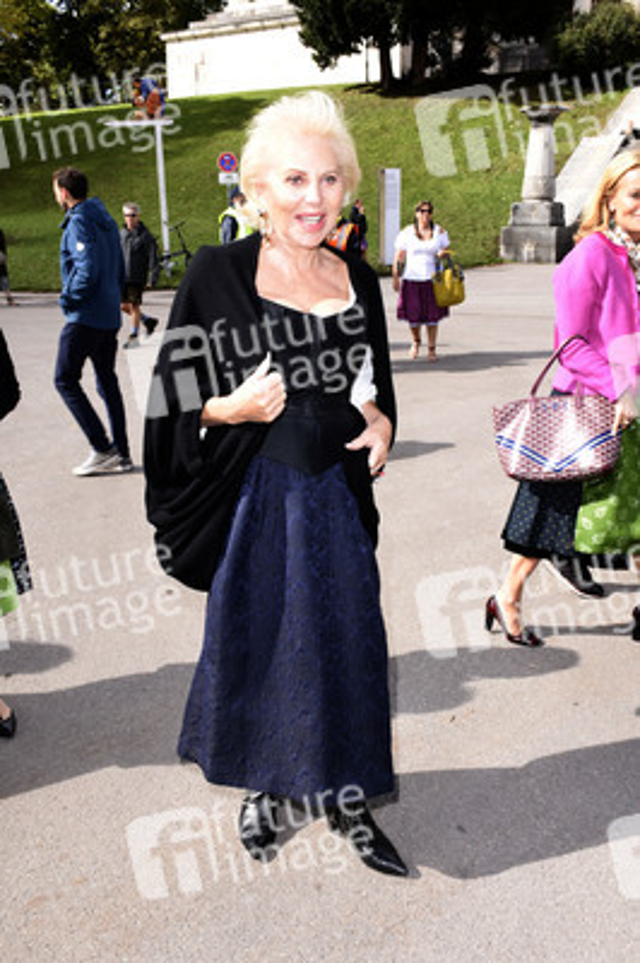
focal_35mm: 33
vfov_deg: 57.3
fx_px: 881
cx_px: 320
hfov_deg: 39.9
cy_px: 482
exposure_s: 1/160
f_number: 9
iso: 250
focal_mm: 22
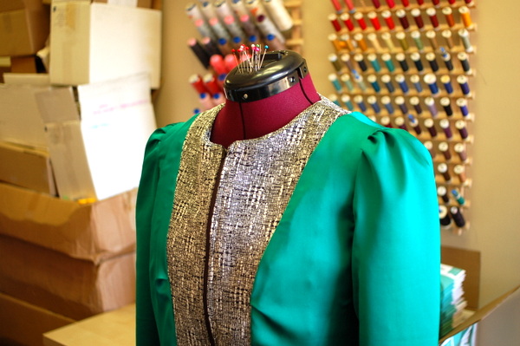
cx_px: 260
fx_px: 606
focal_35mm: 42
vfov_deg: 31.8
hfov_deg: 46.4
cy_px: 173
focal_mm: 28
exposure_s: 1/30
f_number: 2.8
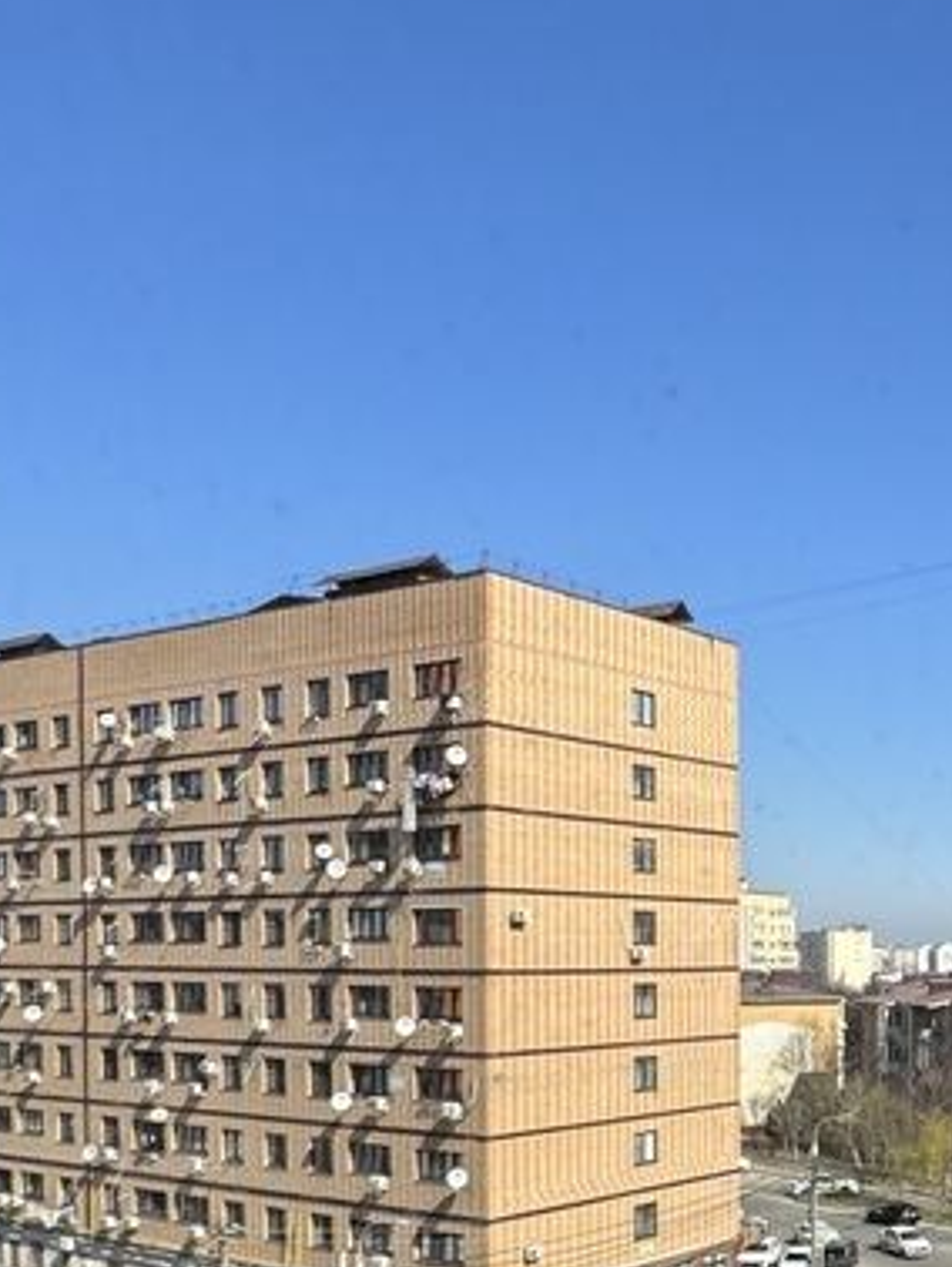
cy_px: 979
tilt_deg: -2.1
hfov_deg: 32.8
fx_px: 1355
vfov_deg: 47.8
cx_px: 1103
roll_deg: -1.0
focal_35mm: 37
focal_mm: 2.22
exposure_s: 1/2028
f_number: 2.2
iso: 50
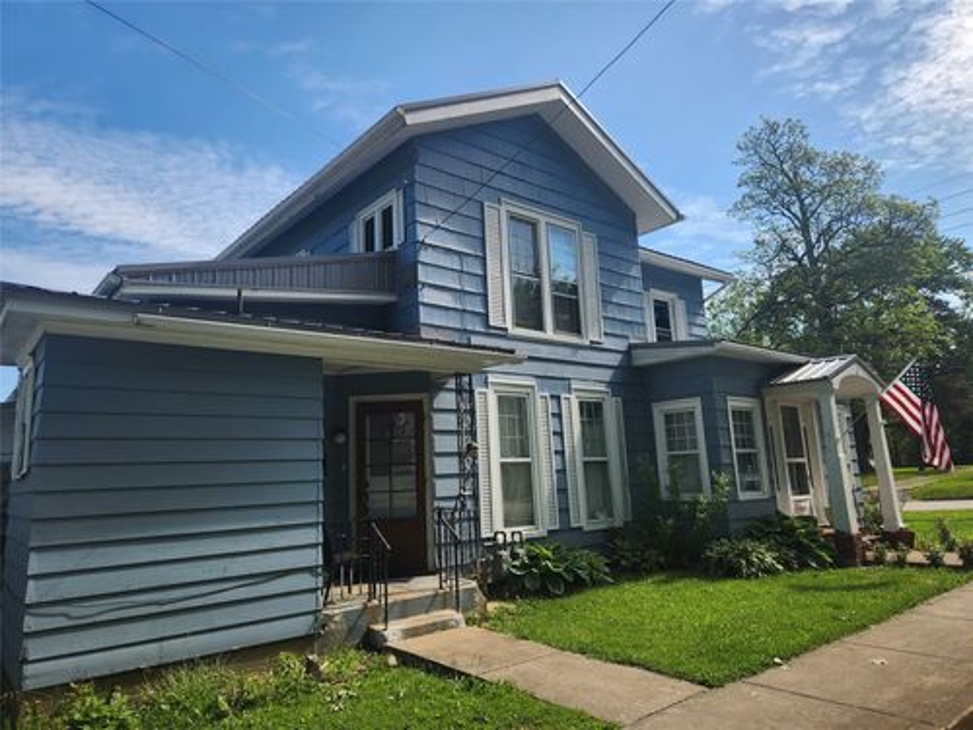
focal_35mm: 23
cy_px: 365
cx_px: 486
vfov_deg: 58.9
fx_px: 646
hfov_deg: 73.9
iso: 20
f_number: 1.8
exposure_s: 1/1139
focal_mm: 5.4
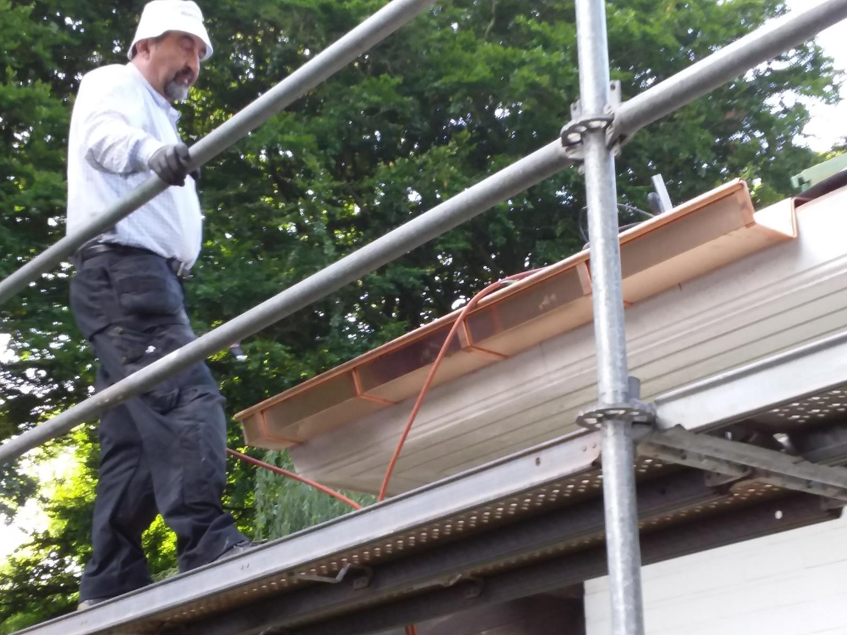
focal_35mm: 27
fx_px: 661
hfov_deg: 65.3
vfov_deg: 51.4
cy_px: 318
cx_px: 424
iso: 50
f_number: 1.9
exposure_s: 1/100
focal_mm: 2.91
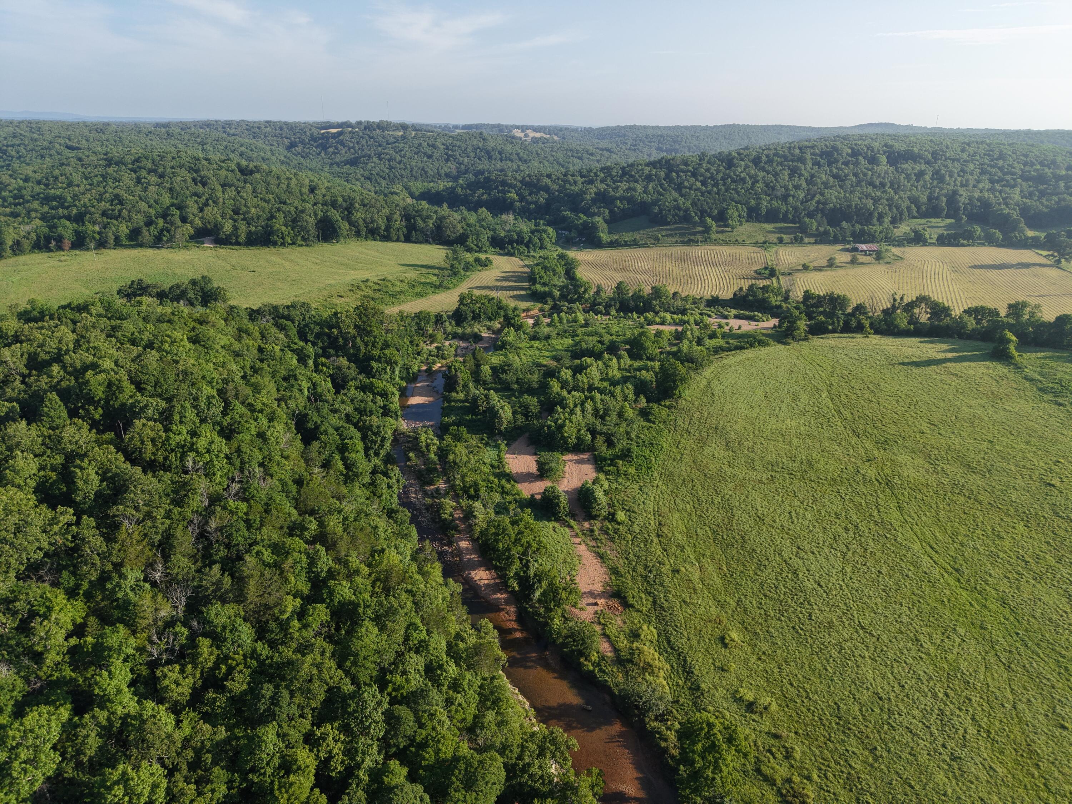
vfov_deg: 56.8
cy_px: 402
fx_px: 743
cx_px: 536
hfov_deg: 71.6
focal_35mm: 24
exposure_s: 1/2500
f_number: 1.8
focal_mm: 8.67
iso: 210
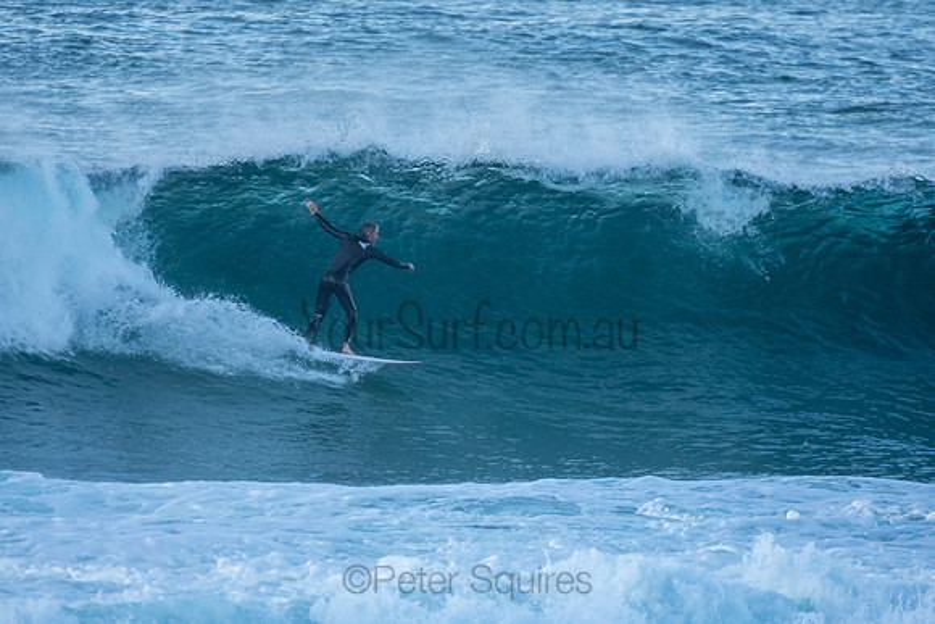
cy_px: 312
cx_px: 468
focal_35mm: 750
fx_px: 19483
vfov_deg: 1.8
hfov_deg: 2.7
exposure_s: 1/1600
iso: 1250
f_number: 5.6
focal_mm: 500
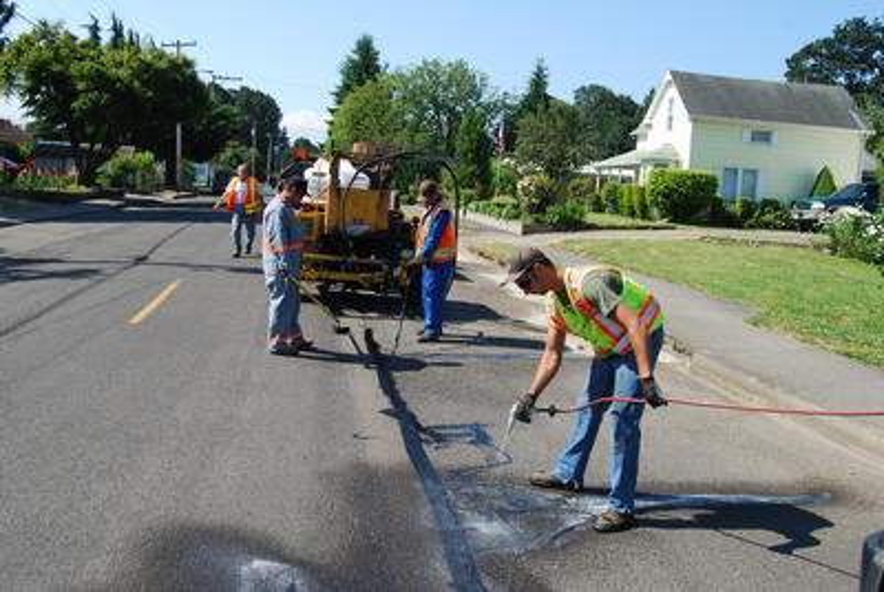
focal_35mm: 34
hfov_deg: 55.0
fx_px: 848
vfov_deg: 38.5
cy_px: 296
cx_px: 442
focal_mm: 23
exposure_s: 1/200
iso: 100
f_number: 7.1
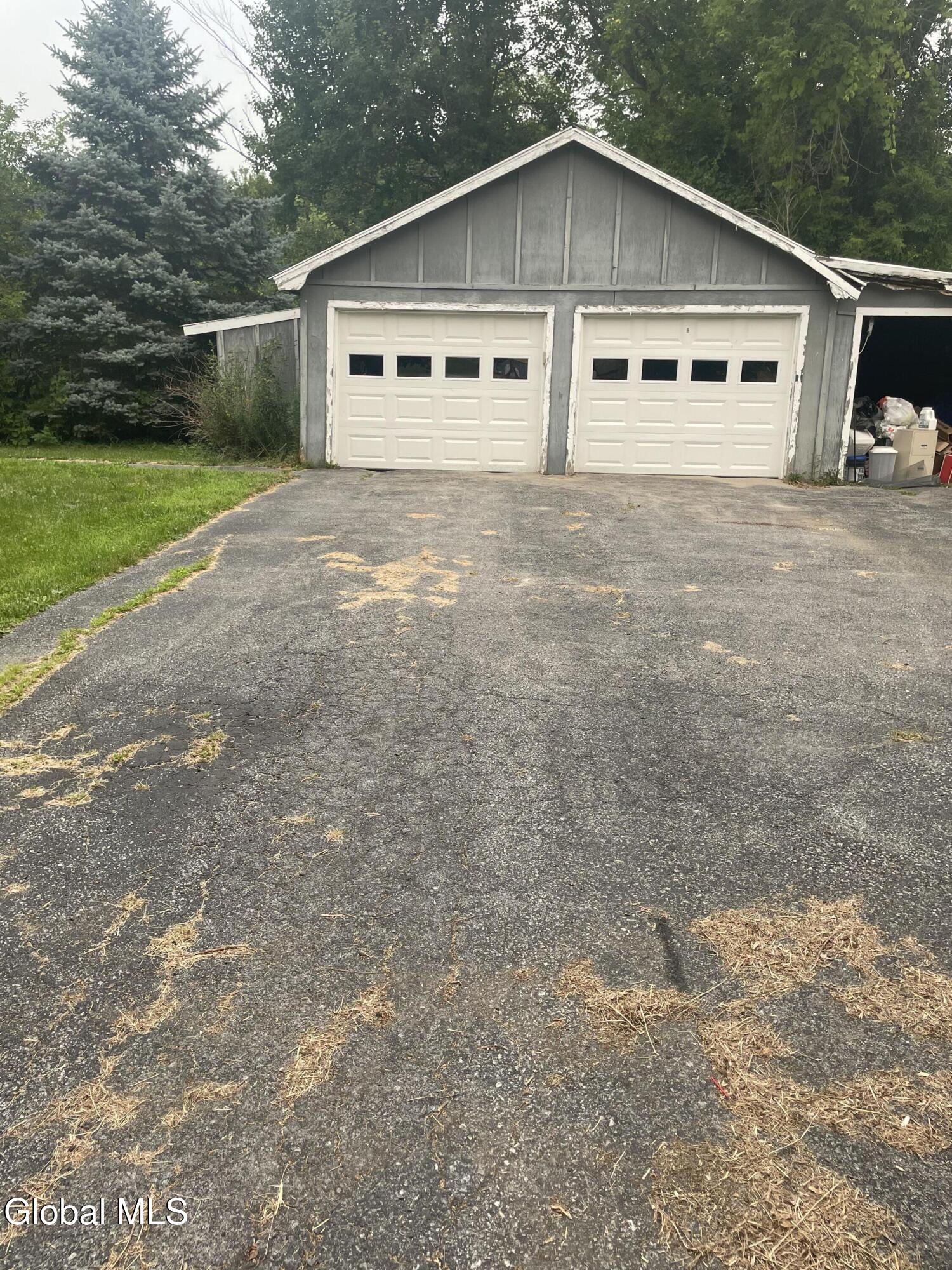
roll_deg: -0.5
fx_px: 953
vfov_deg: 67.3
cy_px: 635
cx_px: 476
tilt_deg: -14.4
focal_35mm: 26
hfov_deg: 53.1
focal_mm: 4.2
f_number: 1.6
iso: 32
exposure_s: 1/1125
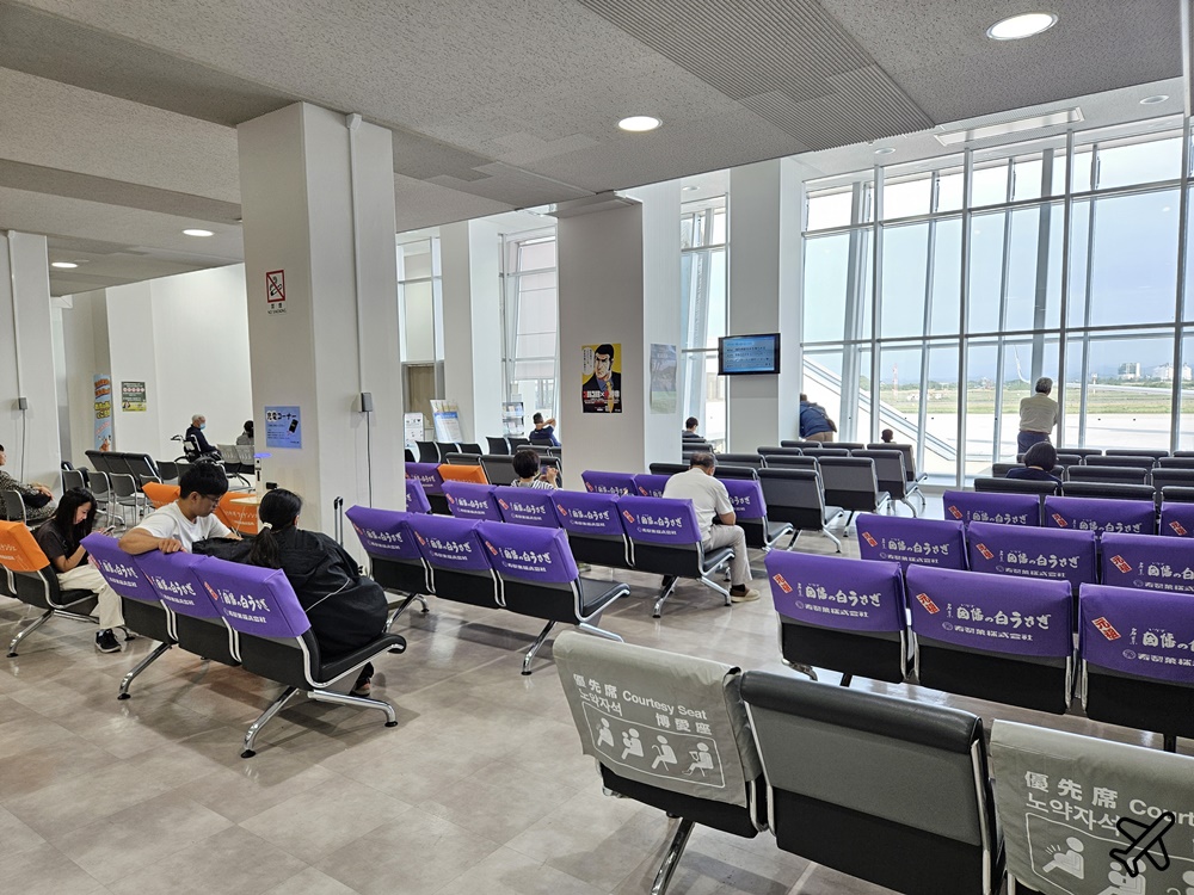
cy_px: 448
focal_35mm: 23
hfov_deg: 73.9
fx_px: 793
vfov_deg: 58.9
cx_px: 597
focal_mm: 5.4
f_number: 1.8
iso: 80
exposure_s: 1/120
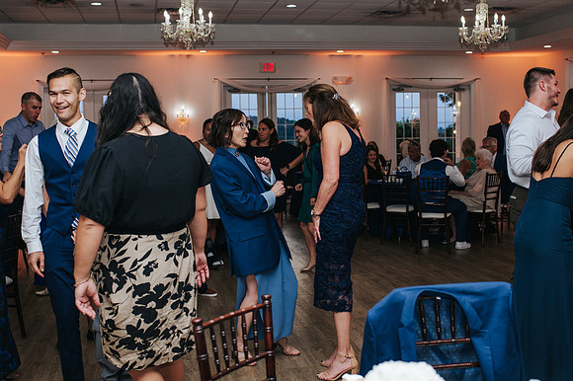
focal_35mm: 46
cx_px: 294
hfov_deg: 42.5
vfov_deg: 29.0
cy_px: 183
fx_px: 738
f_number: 3.2
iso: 800
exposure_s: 1/200
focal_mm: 35
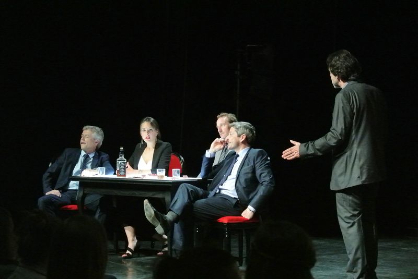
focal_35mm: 83
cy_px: 140
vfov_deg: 16.5
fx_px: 965
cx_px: 209
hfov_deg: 24.5
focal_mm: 30.9
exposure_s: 1/125
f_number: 3.8
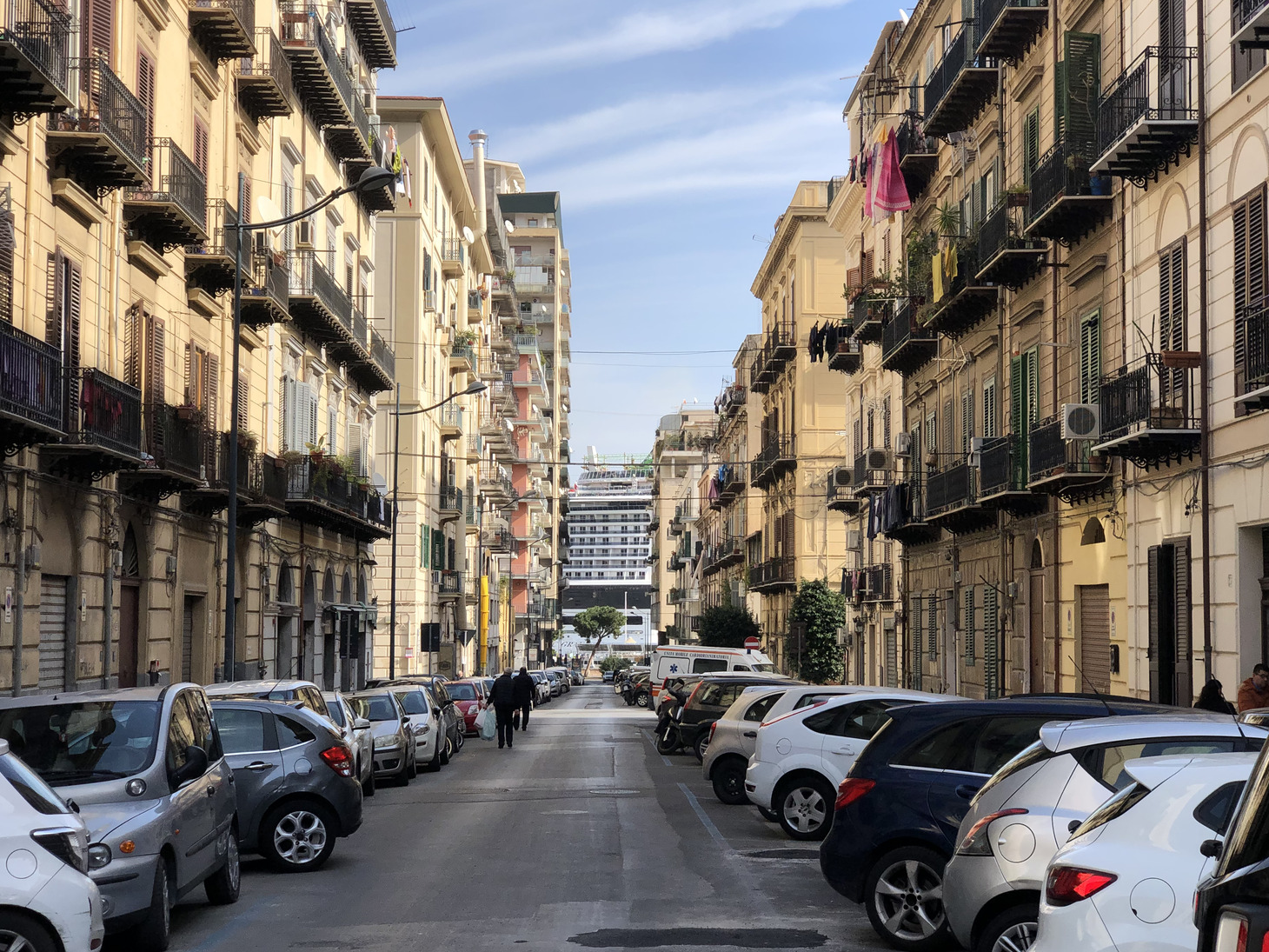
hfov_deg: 33.8
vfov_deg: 25.7
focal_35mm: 57
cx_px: 661
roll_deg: +0.3
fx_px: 2090
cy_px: 507
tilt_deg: +2.8
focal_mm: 6
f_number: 2.4
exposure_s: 1/827
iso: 16
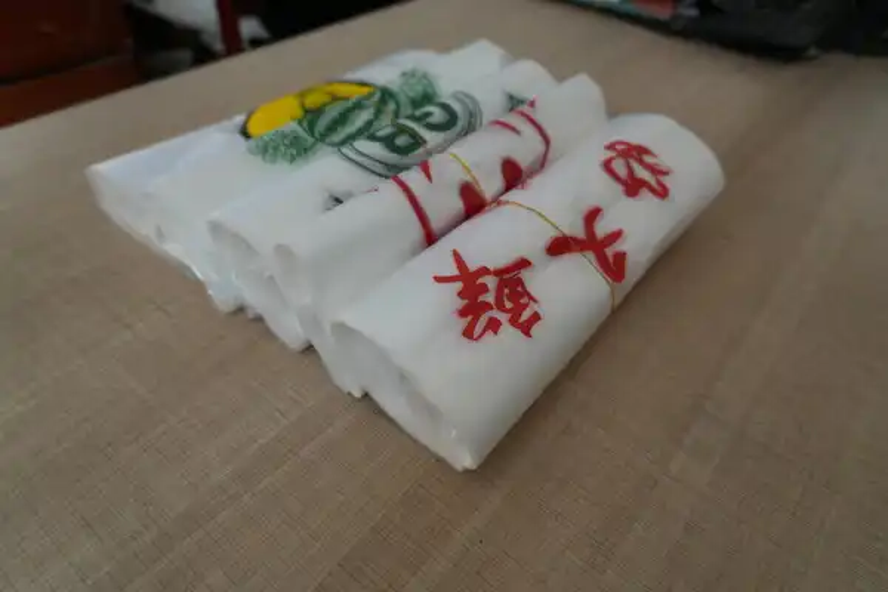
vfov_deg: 53.1
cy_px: 296
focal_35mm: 24
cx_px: 444
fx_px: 592
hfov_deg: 73.7
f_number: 3.5
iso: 1250
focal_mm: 16
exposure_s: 1/160
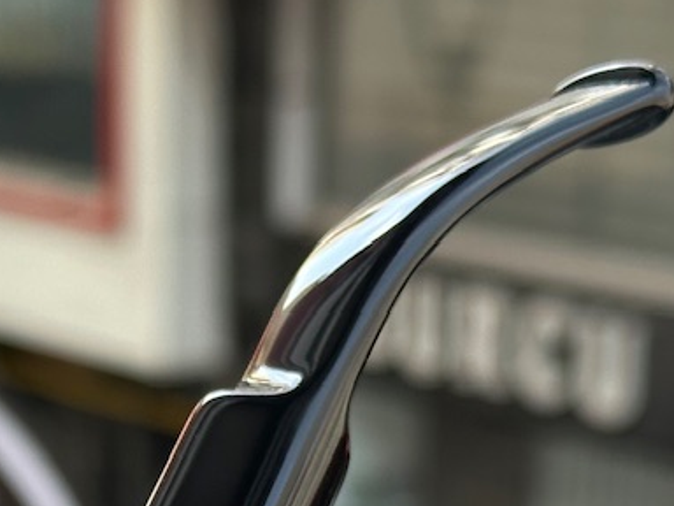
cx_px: 16
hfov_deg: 12.2
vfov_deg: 9.1
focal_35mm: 160
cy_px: 664
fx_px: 3115
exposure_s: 1/469
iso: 64
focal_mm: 6.86
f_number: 1.78
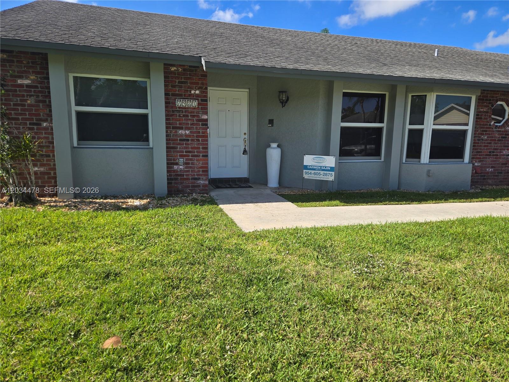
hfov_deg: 73.9
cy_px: 191
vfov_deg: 58.9
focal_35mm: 23
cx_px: 254
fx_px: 338
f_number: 1.8
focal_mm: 5.4
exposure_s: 1/1550
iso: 25
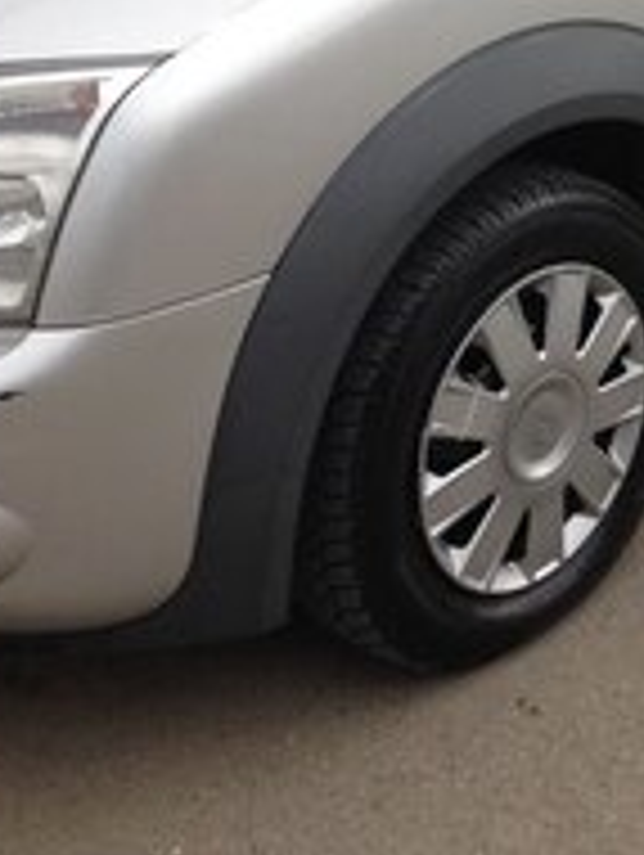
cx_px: 770
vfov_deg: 21.1
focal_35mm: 86
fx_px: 2129
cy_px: -184
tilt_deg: -10.2
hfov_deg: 16.5
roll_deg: -1.7
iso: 50
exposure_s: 1/583
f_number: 2.4
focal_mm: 4.12
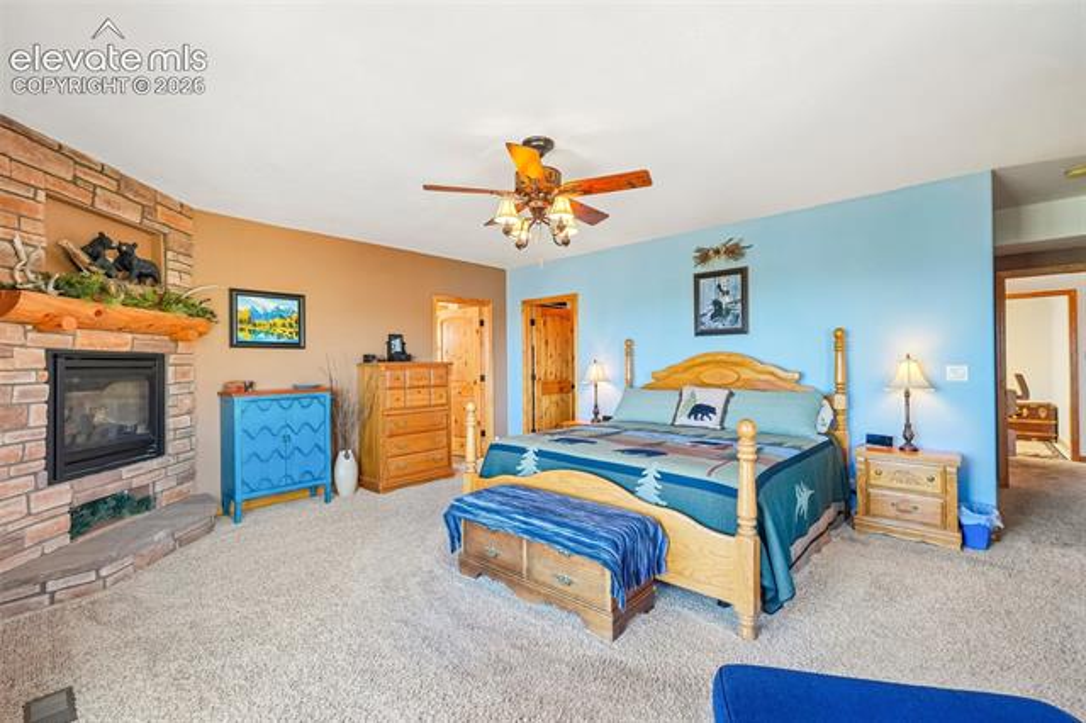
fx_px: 470
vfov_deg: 75.1
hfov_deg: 98.2
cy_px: 362
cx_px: 543
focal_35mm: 16
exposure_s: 1/13
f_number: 8
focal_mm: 10.4
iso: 800
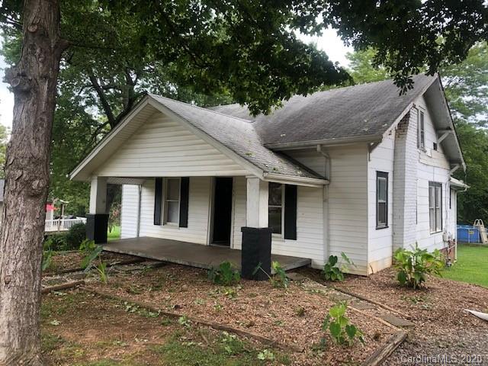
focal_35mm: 28
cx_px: 244
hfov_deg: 63.4
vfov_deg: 49.7
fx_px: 395
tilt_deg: +1.9
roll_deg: -1.8
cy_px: 183
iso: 20
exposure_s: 1/126
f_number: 1.8
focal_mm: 3.99
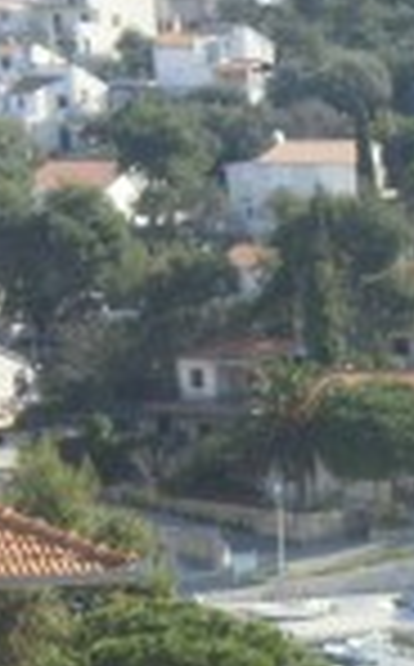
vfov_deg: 10.6
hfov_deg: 6.4
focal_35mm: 196
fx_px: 3552
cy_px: 621
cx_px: 889
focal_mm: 11.3
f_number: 4.4
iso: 100
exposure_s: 1/320
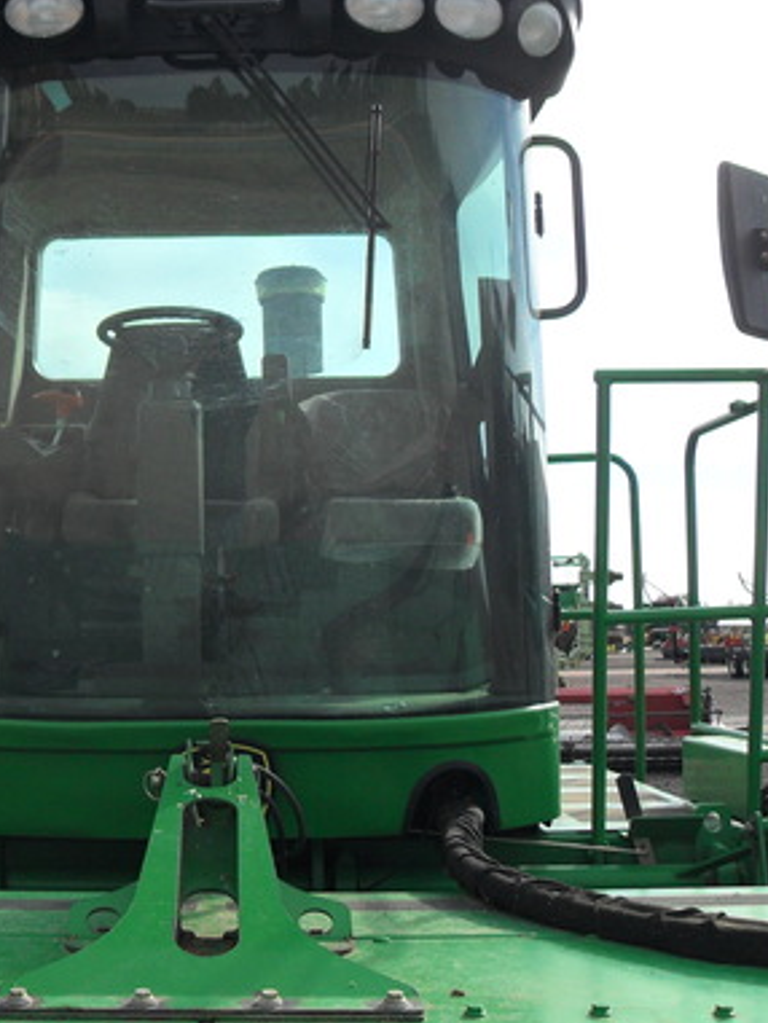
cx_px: 199
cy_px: 518
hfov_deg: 28.7
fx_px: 1478
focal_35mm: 50
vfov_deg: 38.2
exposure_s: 1/125
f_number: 8.9
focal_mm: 6.2
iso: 100
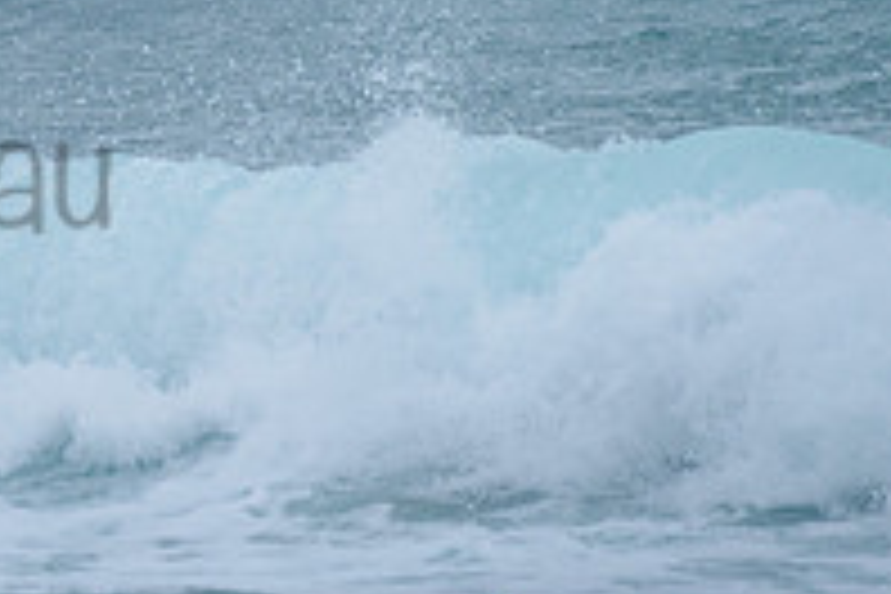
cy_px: -70
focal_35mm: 1791
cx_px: -361
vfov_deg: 0.8
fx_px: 44324
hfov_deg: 1.2
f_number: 5.6
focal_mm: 500
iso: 560
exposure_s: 1/1250
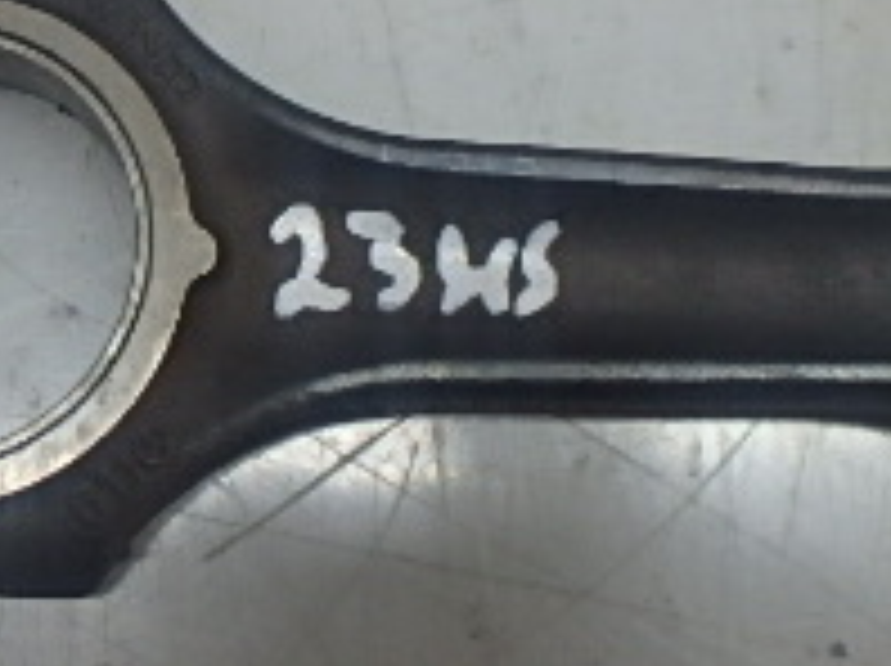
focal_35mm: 68
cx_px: 284
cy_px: 63
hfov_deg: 28.4
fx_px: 1748
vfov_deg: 21.1
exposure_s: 1/60
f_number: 3.5
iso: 200
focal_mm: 3.7
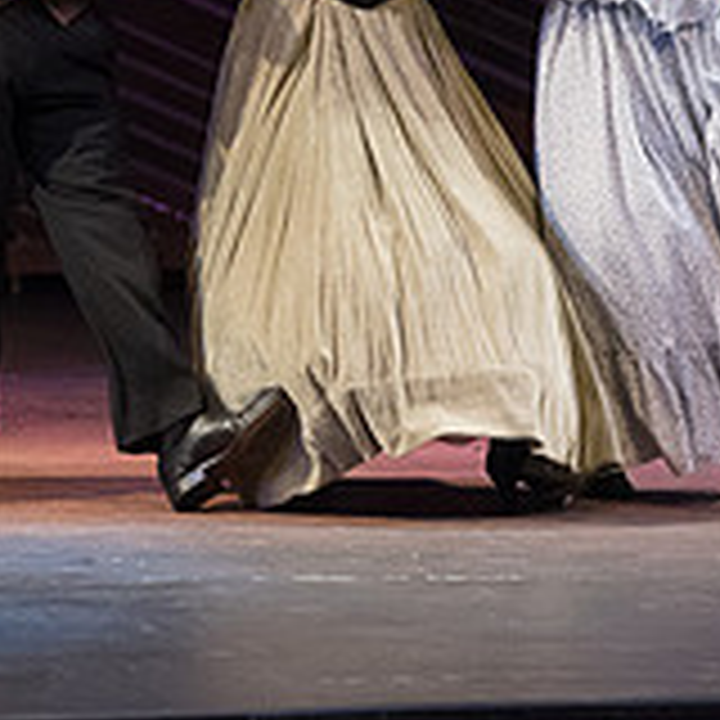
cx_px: 72
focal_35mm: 494
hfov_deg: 3.5
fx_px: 11625
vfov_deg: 3.5
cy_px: -97
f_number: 4
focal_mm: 160
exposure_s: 1/640
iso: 5000
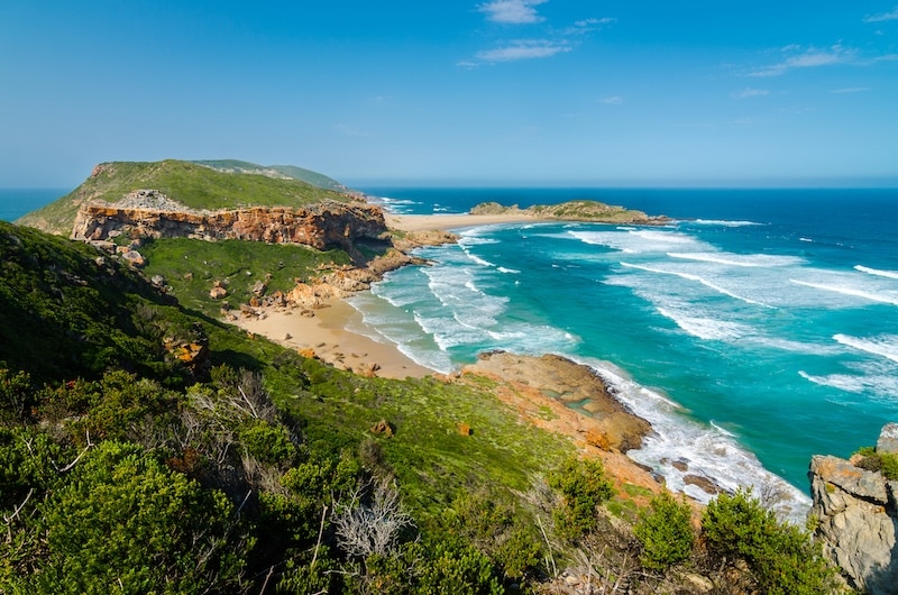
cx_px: 449
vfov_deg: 63.0
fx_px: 485
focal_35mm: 20
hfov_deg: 85.5
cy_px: 298
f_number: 5.6
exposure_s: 1/320
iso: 100
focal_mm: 13
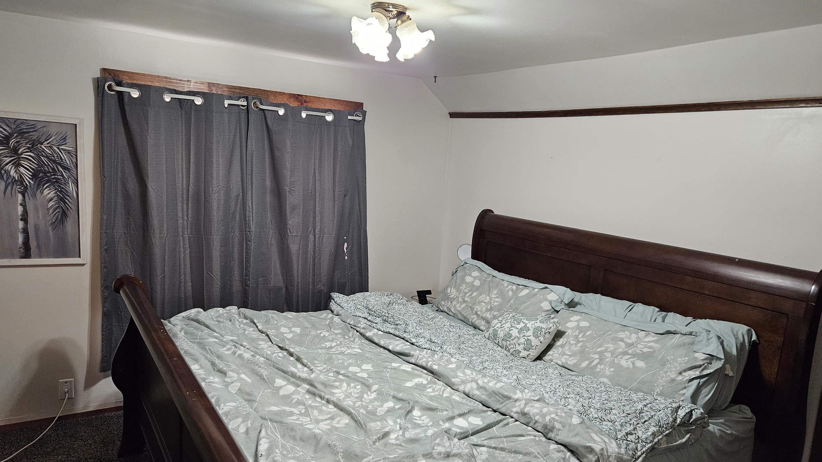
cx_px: 420
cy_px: 261
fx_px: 567
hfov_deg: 71.9
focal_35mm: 26
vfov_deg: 44.3
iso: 640
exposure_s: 1/120
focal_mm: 5.4
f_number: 1.8
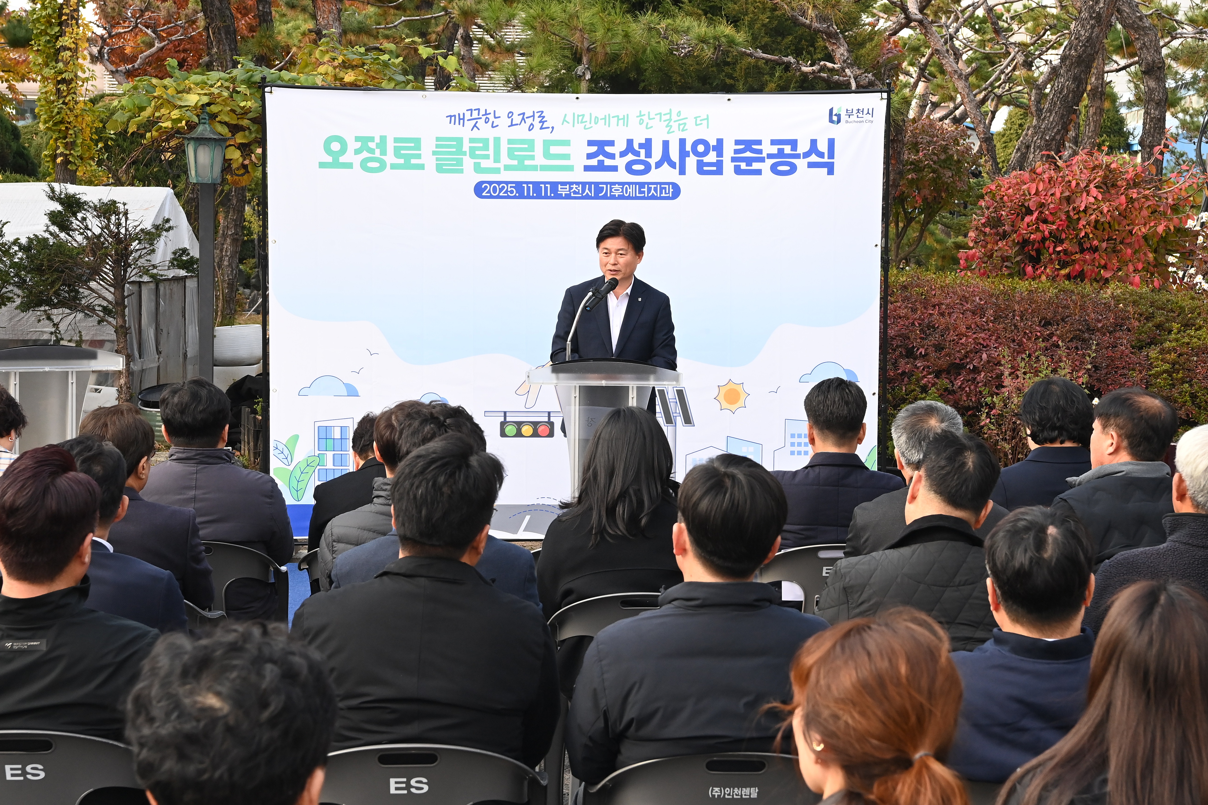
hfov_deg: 28.8
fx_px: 2349
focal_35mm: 70
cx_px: 604
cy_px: 402
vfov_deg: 19.5
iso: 2000
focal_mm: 70
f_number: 13
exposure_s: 1/200
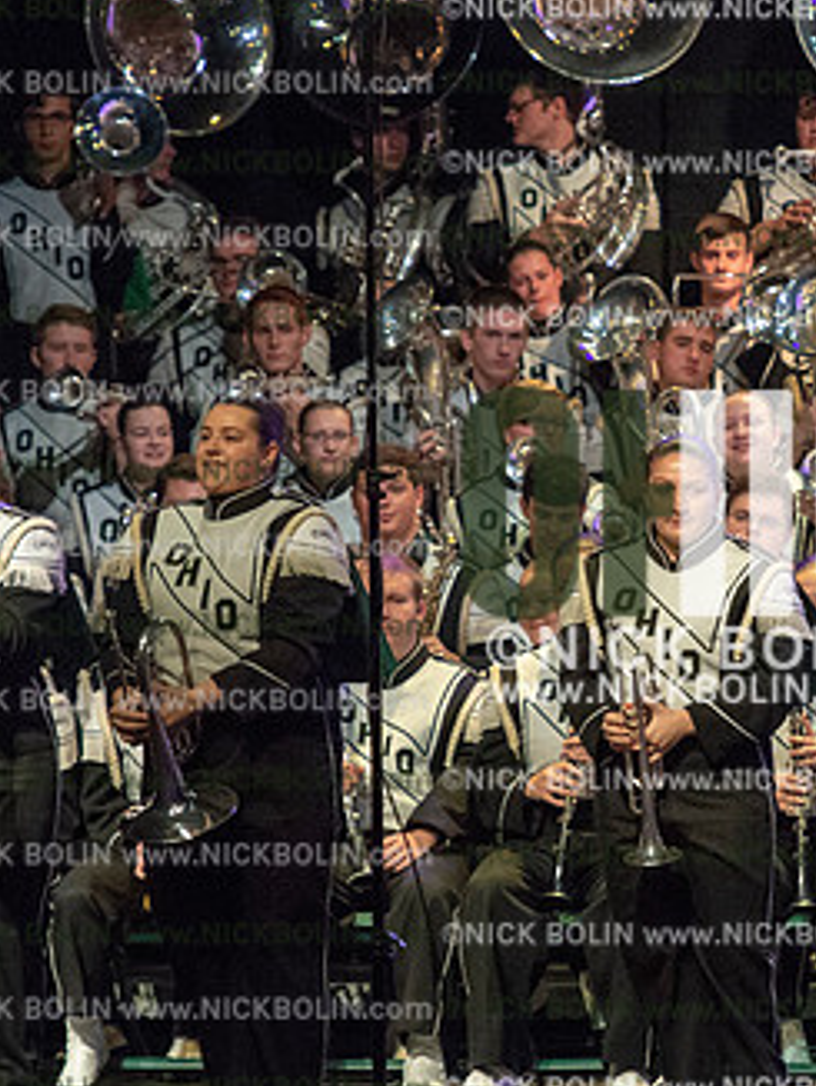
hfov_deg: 3.8
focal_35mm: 393
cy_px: 546
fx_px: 12336
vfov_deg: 5.0
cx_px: 696
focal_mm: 230
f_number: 5.6
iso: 8000
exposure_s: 1/400
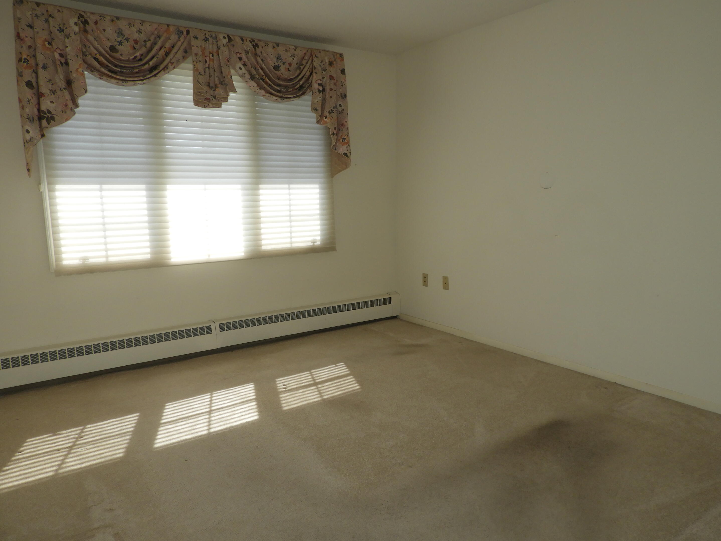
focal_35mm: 25
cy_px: 274
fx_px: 521
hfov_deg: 69.4
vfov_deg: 54.9
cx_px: 368
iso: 100
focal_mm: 4.3
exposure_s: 1/250
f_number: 3.3
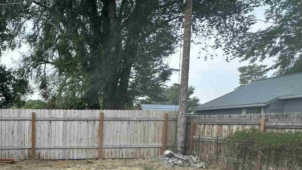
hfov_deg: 56.9
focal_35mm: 29
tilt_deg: -4.6
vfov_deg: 38.2
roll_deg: -0.9
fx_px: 232
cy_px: 144
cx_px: 30
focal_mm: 2.22
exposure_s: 1/532
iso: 40
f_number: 2.2
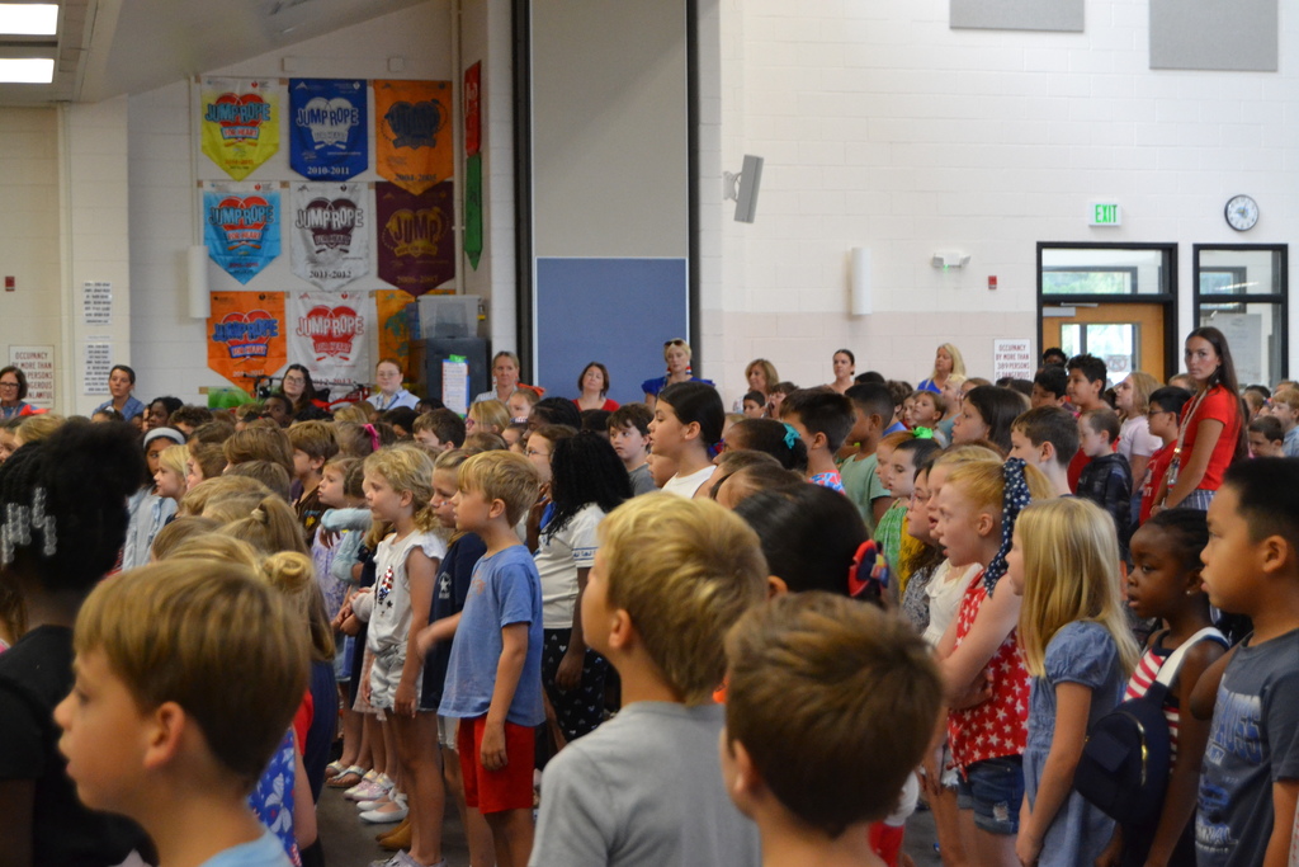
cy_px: 434
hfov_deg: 29.9
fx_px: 2436
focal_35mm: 68
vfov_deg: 20.2
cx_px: 650
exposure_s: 1/60
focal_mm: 45
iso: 2000
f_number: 5.3
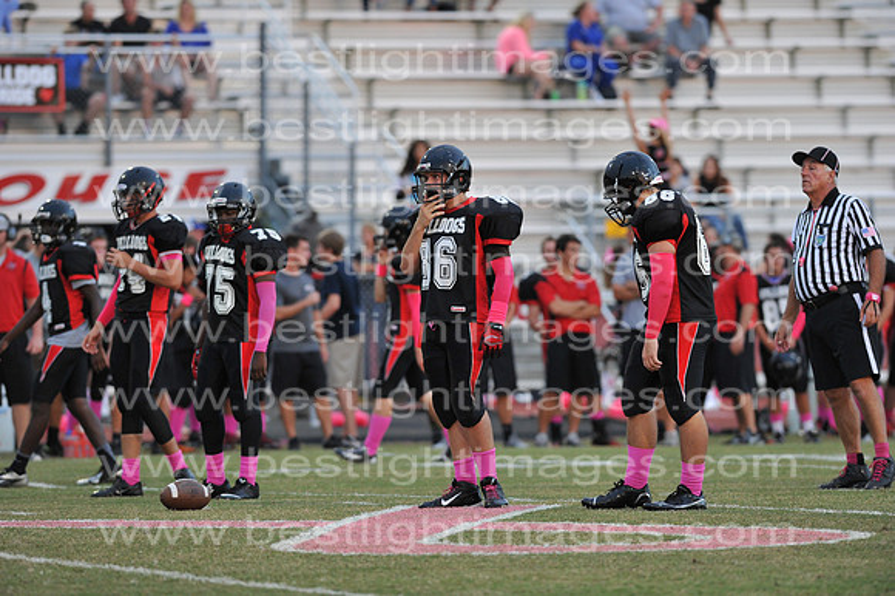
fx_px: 7454
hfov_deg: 6.9
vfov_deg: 4.6
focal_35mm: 300
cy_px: 298
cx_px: 448
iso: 2000
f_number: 4
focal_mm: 300
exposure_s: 1/500
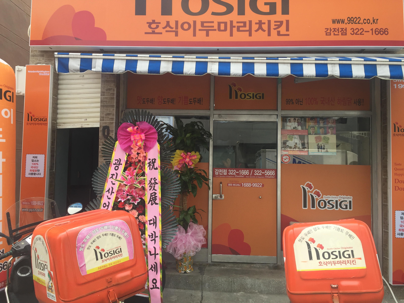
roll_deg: -2.7
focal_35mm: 29
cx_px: 202
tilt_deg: +1.9
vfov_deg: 48.2
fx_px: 338
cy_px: 152
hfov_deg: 61.7
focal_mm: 4.15
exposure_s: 1/659
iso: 32
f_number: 2.2
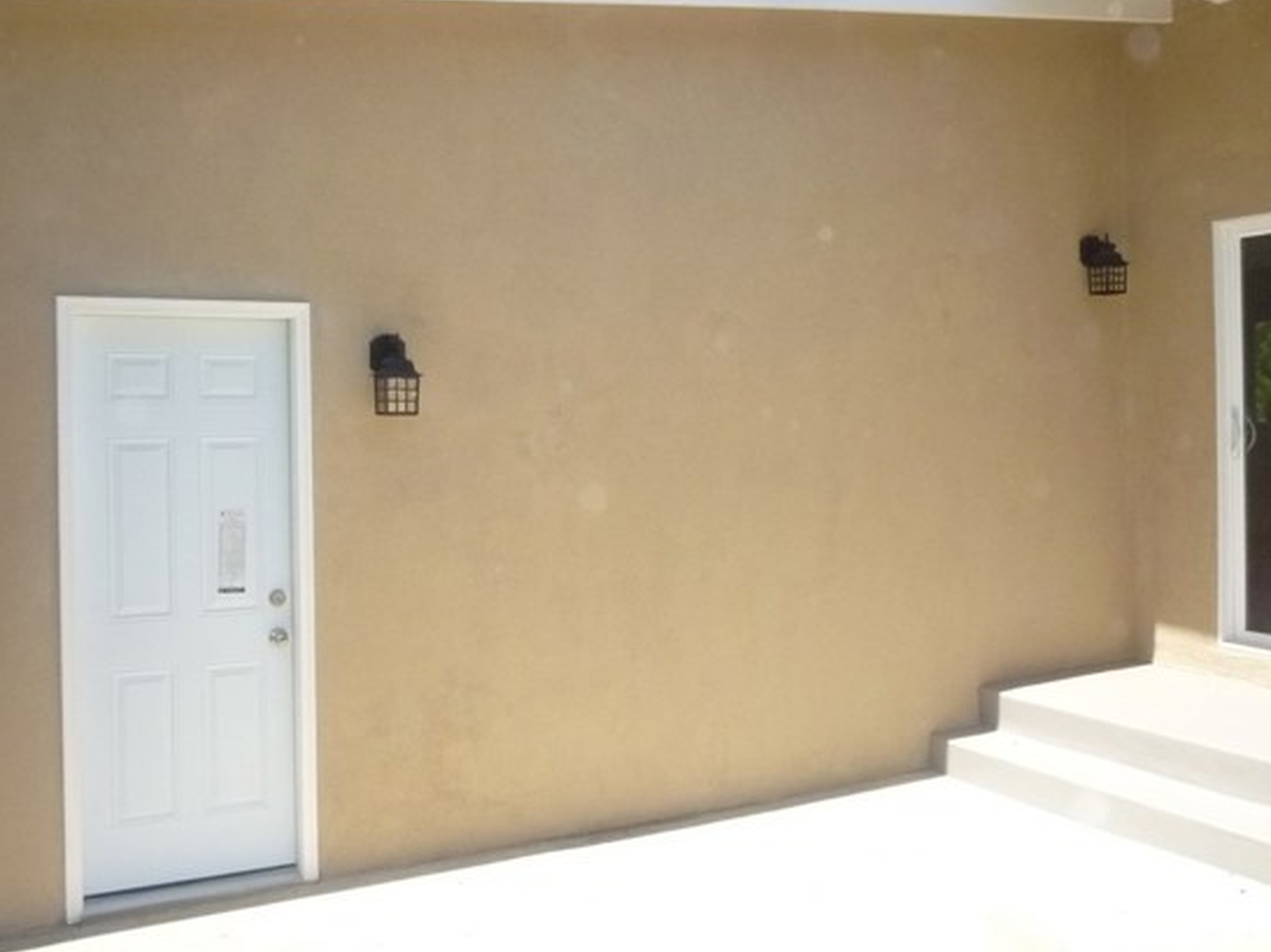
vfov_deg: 41.7
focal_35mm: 34
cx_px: 626
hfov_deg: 54.0
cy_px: 438
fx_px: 1248
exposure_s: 1/800
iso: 400
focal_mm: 5.2
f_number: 5
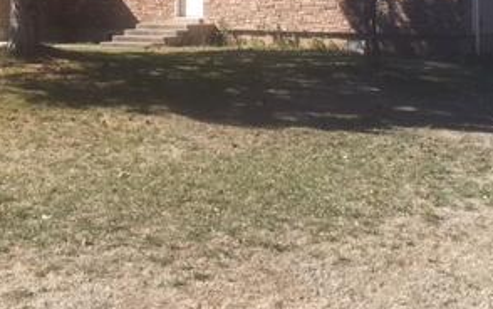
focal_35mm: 67
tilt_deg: +3.7
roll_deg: +0.0
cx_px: 210
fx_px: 901
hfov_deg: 30.6
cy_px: -52
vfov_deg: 18.5
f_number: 2.2
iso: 25
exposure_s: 1/836
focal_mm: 4.15
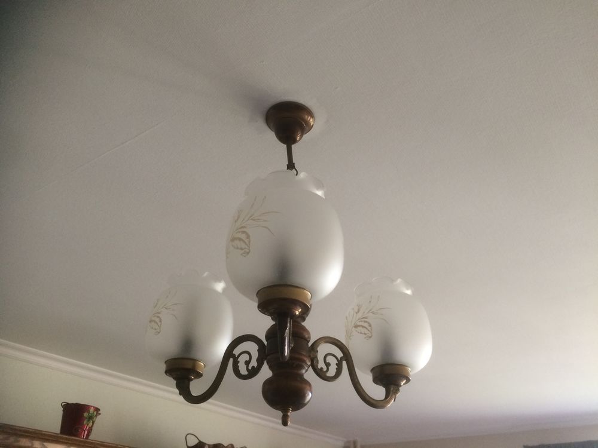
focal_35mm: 29
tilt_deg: +33.2
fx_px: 501
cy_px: 224
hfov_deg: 61.7
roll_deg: -0.6
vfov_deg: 48.2
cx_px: 299
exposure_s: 1/33
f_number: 2.2
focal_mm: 4.15
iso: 64
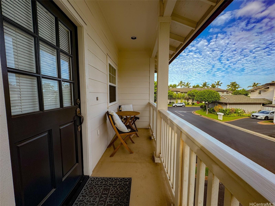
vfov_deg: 85.7
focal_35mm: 14
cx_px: 138
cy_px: 103
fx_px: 111
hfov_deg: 102.1
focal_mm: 2.22
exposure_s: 1/380
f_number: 2.2
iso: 40
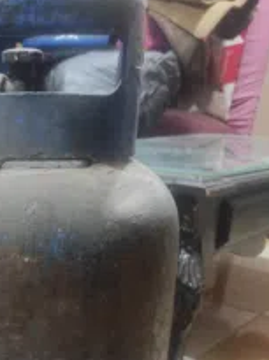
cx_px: 33
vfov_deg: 37.0
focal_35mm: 49
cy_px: 310
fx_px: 509
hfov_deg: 28.6
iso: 1274
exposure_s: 1/20
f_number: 1.89
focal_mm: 5.43
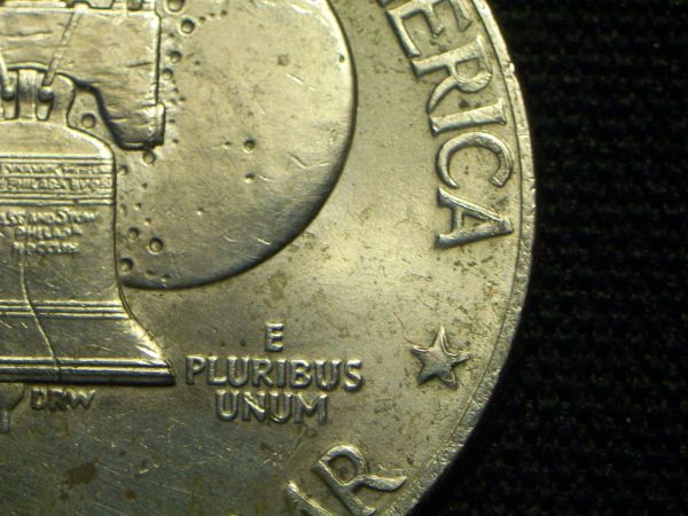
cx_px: 344
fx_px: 2027
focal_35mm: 102
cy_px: 258
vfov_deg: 14.5
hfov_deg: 19.3
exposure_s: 1/31
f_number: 5.1
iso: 160
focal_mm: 17.1
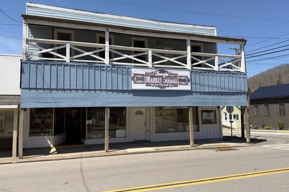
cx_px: 146
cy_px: 85
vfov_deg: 41.0
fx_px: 257
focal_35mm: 32
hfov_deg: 58.7
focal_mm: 6.76
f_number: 1.78
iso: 64
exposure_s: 1/4237
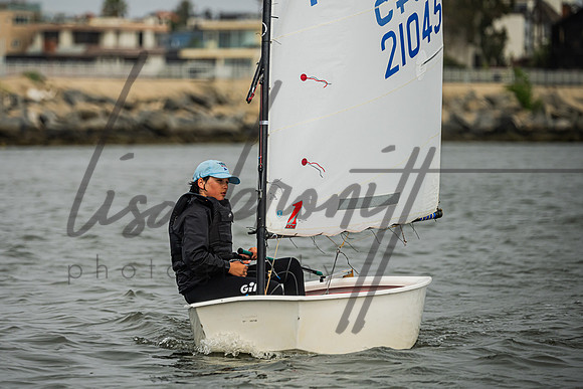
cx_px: 208
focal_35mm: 347
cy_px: 166
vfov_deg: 4.0
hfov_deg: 5.9
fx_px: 5625
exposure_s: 1/4000
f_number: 5.3
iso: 320
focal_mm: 270
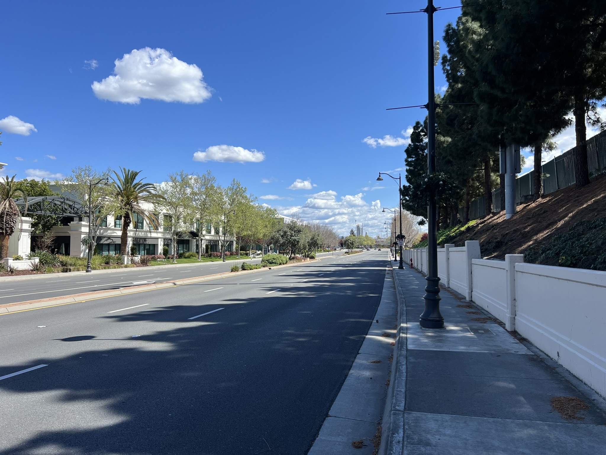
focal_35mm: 26
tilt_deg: +1.6
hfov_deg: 67.3
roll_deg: +0.7
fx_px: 455
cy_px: 228
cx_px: 303
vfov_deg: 53.1
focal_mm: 5.7
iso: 50
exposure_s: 1/3968
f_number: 1.5
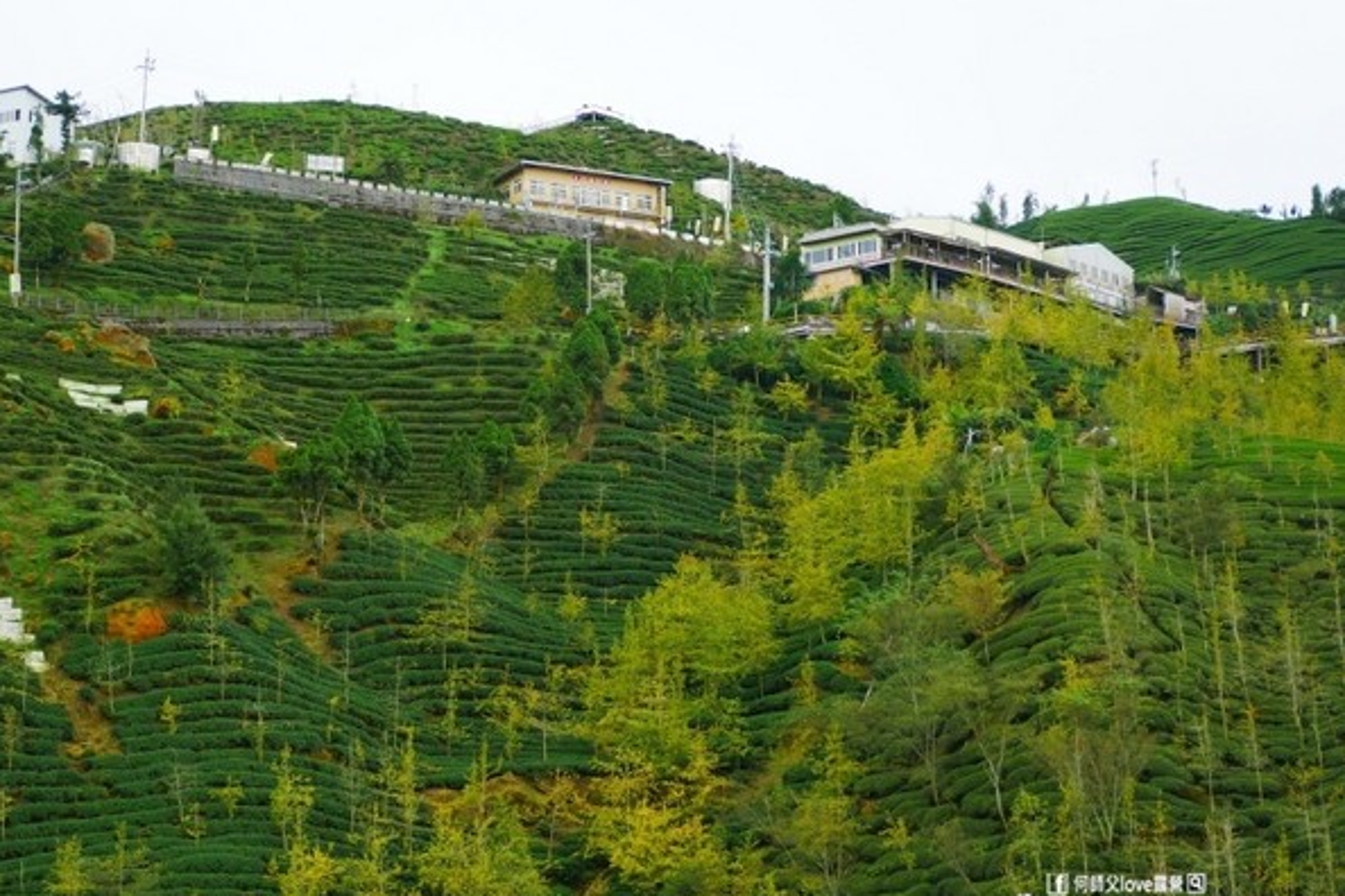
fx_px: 3138
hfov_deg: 24.2
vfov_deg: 16.3
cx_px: 675
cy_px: 466
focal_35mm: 84
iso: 500
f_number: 4
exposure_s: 1/100
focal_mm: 40
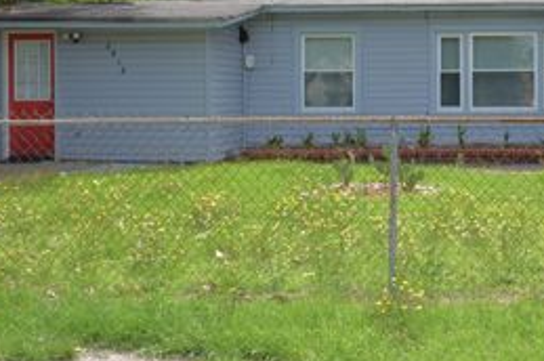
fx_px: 875
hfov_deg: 33.2
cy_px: 95
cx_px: 462
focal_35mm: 58
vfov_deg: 23.1
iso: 100
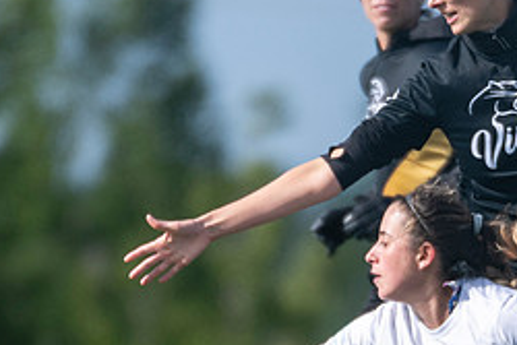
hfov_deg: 1.2
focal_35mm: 1790
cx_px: 352
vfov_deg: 0.8
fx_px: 25720
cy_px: 430
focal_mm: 400
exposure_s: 1/1250
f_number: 4
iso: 140
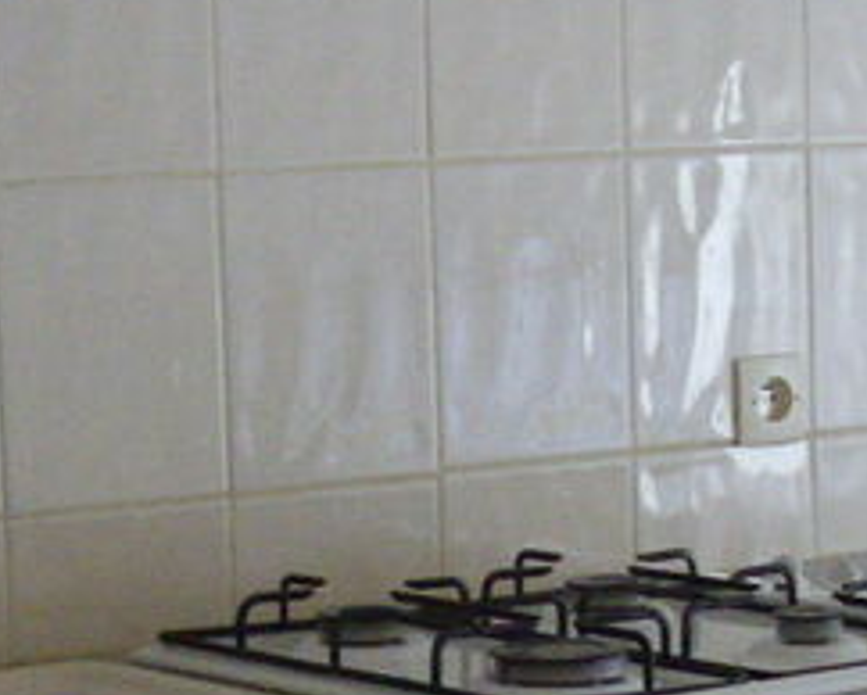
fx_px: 3724
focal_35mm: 145
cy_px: 516
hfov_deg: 13.3
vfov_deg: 10.6
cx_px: 566
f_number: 2.7
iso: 320
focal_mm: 6
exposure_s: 1/80
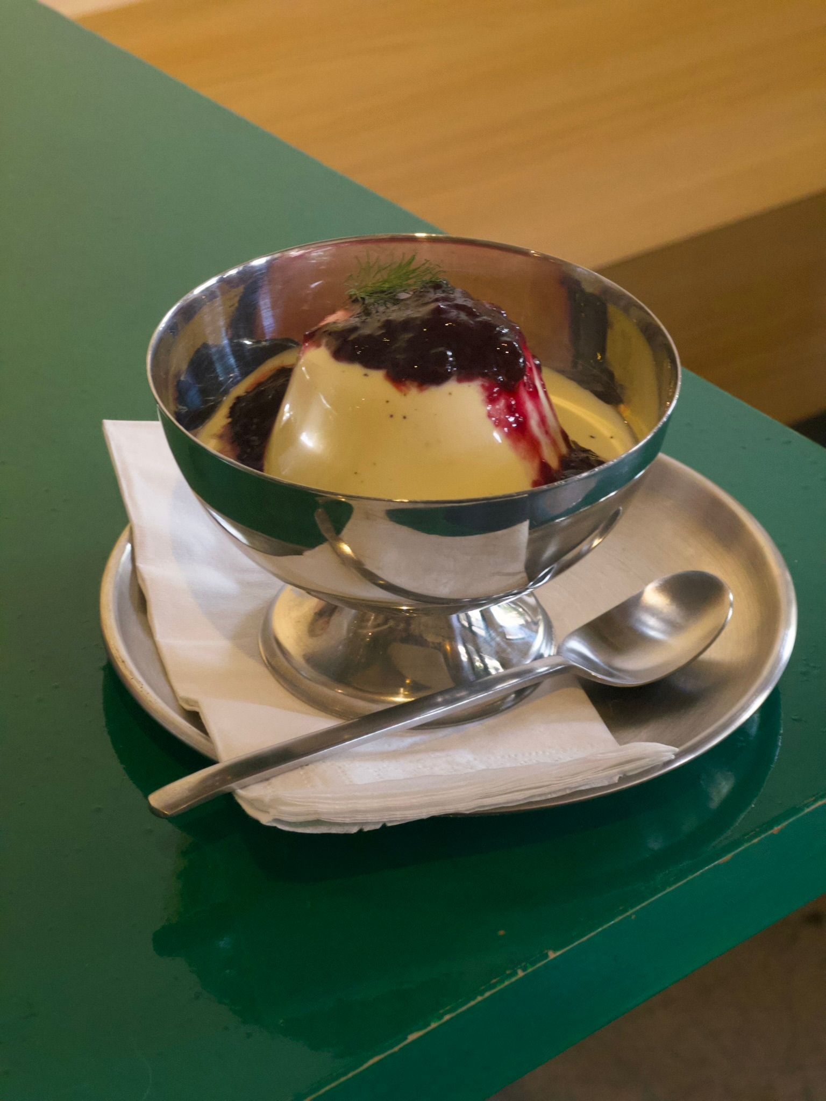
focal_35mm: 77
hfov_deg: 19.1
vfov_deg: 25.3
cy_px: 550
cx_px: 413
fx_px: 2450
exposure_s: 1/40
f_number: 2.8
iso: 250
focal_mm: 9
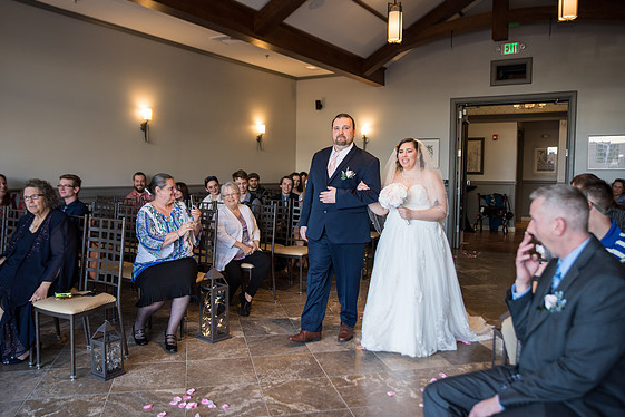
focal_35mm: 30
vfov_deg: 43.6
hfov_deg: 61.9
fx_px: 521
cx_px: 312
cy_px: 208
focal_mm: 29
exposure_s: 1/200
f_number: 2.8
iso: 500
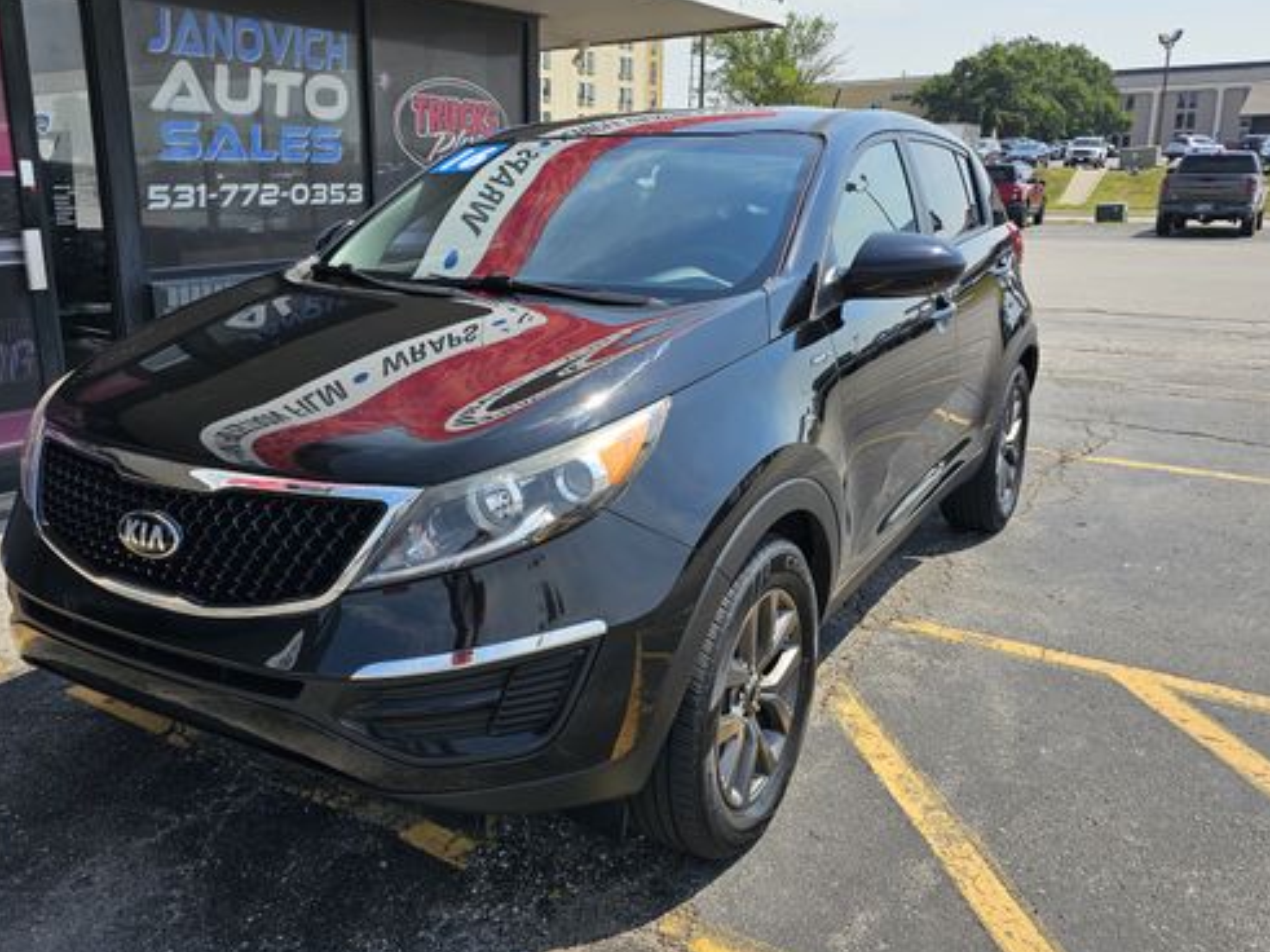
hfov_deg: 59.7
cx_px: 548
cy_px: 442
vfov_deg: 46.7
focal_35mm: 30
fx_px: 1100
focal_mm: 6.3
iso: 10
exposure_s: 1/621
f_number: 1.7
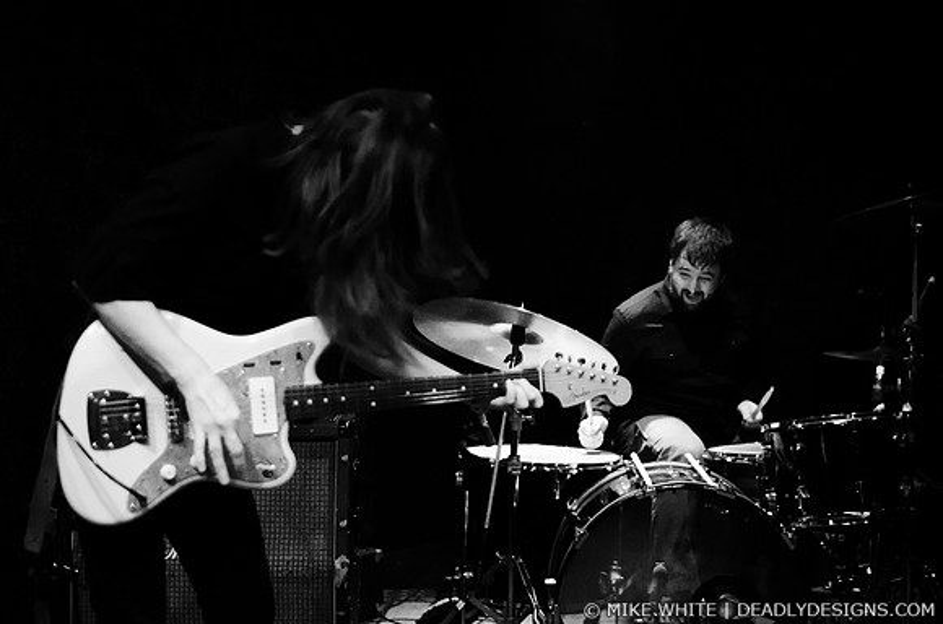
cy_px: 312
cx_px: 472
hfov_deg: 43.7
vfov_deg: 29.7
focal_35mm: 45
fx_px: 1176
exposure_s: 1/200
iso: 2000
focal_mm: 30
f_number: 1.8
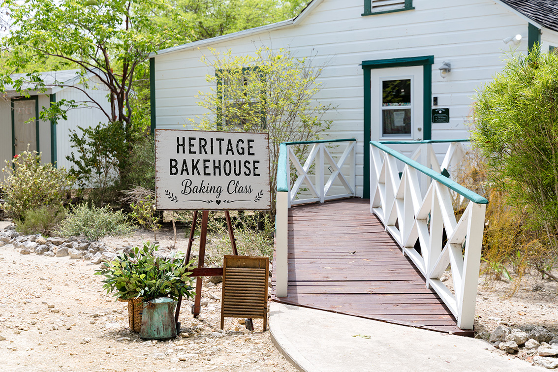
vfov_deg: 27.5
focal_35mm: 49
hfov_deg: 40.3
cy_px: 186
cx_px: 279
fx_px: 759
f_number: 4.5
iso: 100
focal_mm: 49
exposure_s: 1/640
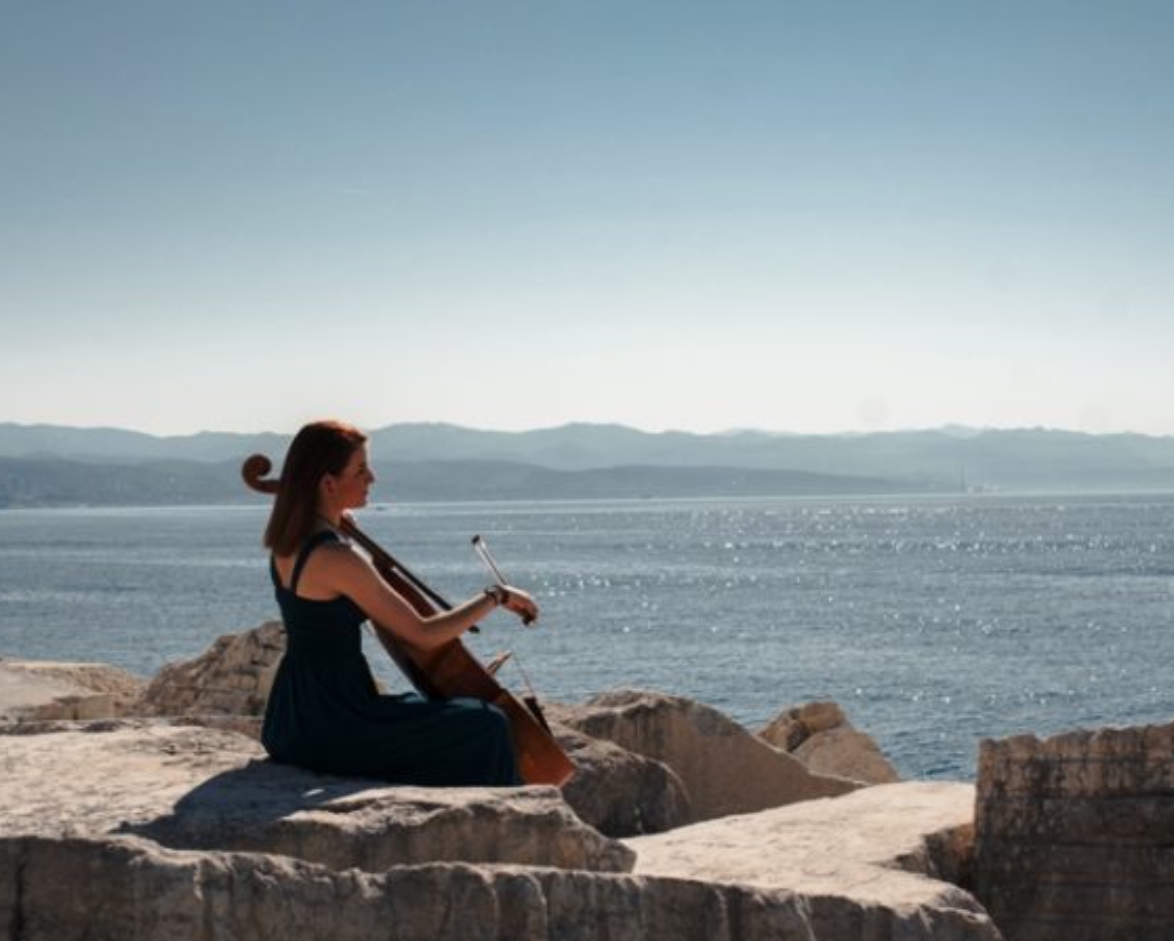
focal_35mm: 60
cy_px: 469
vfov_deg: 25.6
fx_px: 2071
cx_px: 500
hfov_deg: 31.6
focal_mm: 35
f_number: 5.6
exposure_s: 1/1000
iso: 160
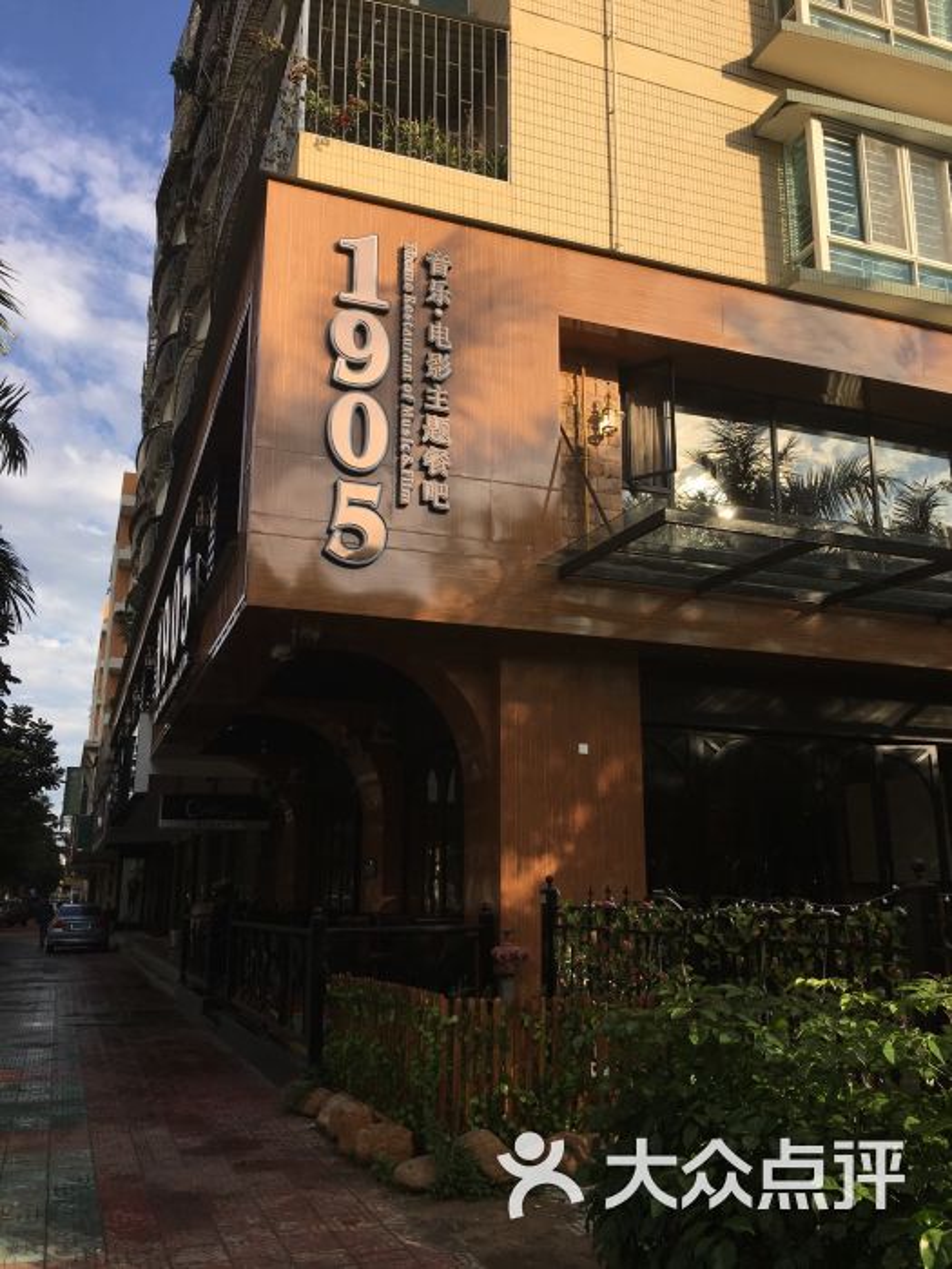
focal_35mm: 29
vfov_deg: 61.7
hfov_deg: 48.2
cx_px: 476
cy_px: 634
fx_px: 1063
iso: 25
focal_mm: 4.15
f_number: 2.2
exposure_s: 1/1451
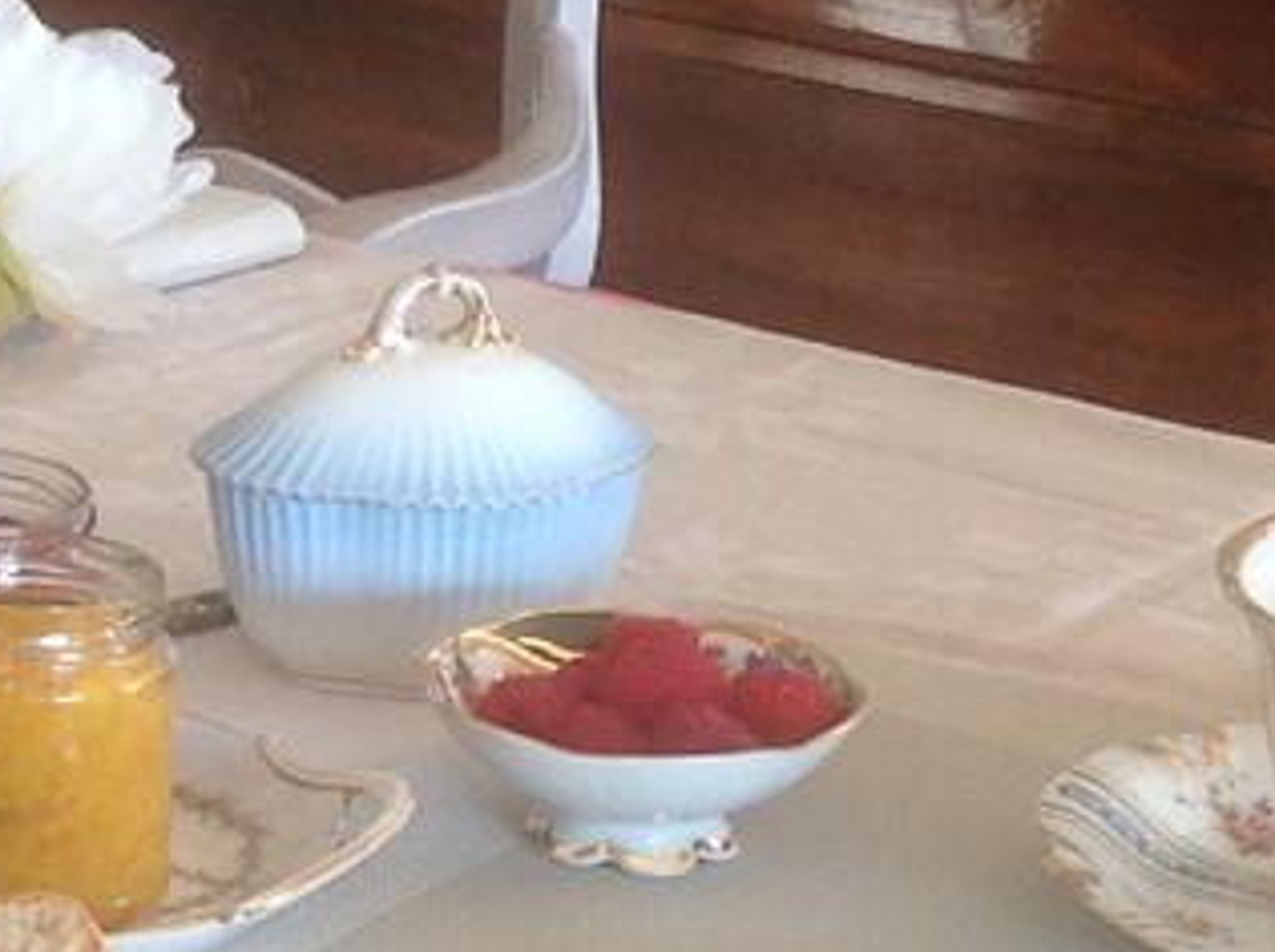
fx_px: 6509
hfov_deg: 10.9
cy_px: 530
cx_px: -508
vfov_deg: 8.4
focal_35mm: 177
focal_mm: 4.28
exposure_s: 1/30
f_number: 2.4
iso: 64
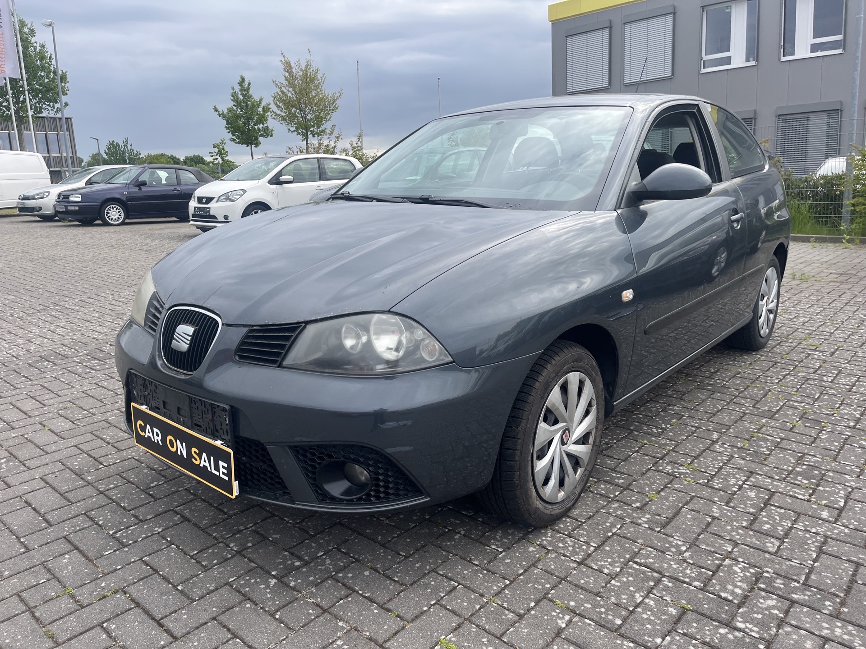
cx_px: 433
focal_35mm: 26
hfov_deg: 67.3
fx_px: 650
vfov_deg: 53.1
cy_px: 324
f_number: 1.6
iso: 50
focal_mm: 5.1
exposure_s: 1/1186
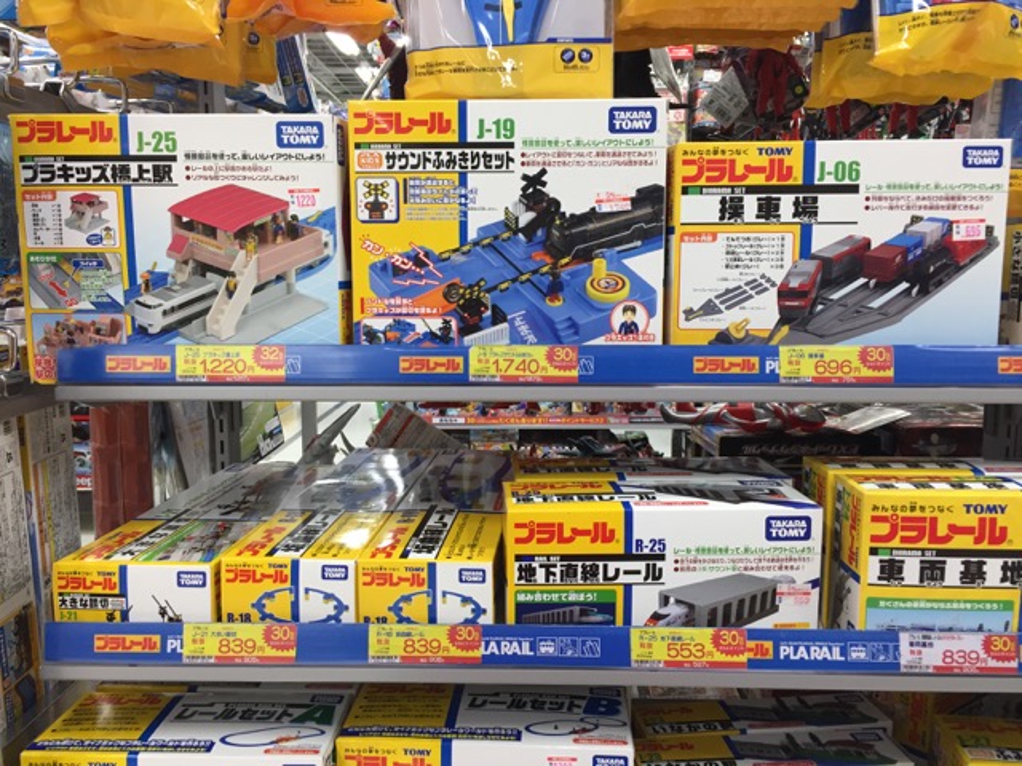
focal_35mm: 29
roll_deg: +0.5
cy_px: 383
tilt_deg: -6.7
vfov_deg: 48.2
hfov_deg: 61.7
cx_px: 511
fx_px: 856
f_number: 2.2
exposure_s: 1/40
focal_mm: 4.15
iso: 40
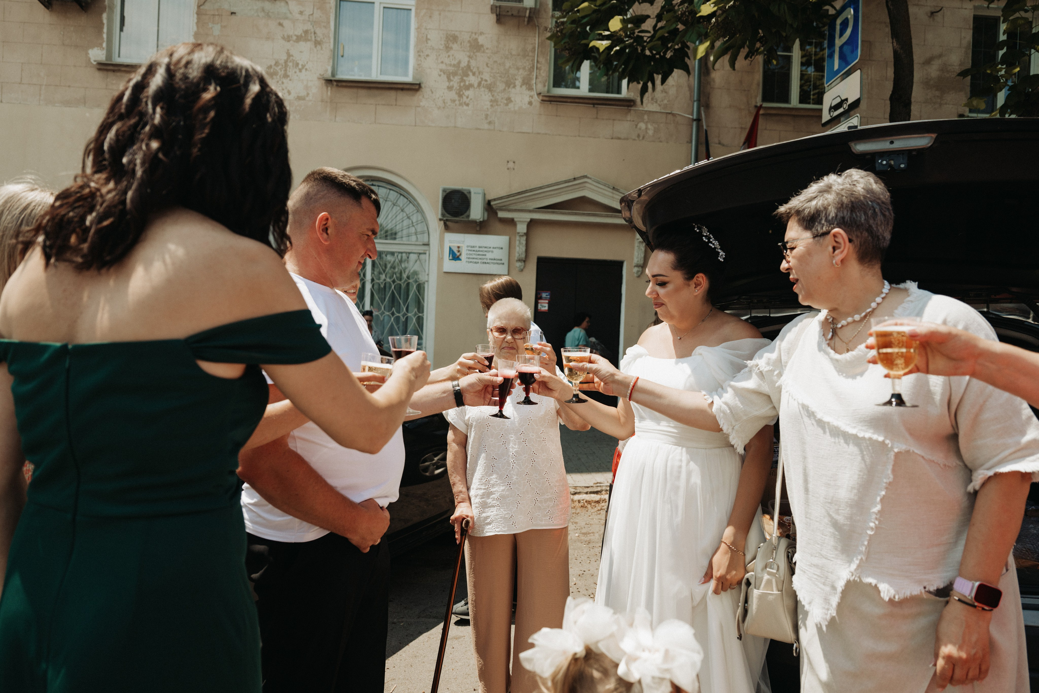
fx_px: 693
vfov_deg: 53.1
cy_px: 346
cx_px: 520
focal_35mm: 24
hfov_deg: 73.7
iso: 100
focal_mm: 24
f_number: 3.5
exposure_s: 1/1600
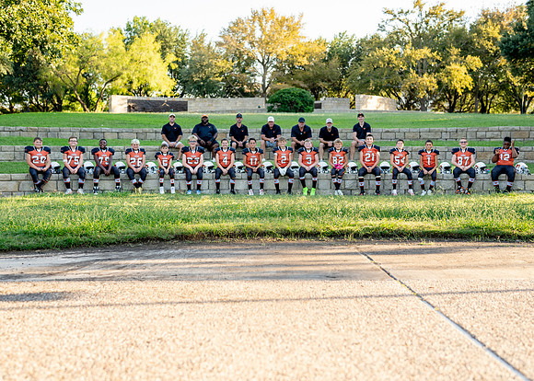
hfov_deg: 35.4
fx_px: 836
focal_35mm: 55
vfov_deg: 25.7
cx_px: 274
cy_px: 194
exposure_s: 1/640
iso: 200
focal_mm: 50
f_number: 2.2
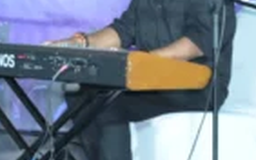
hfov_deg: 7.8
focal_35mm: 261
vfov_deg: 5.0
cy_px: -84
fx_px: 1820
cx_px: -187
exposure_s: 1/125
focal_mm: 47
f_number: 7.1
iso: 6400
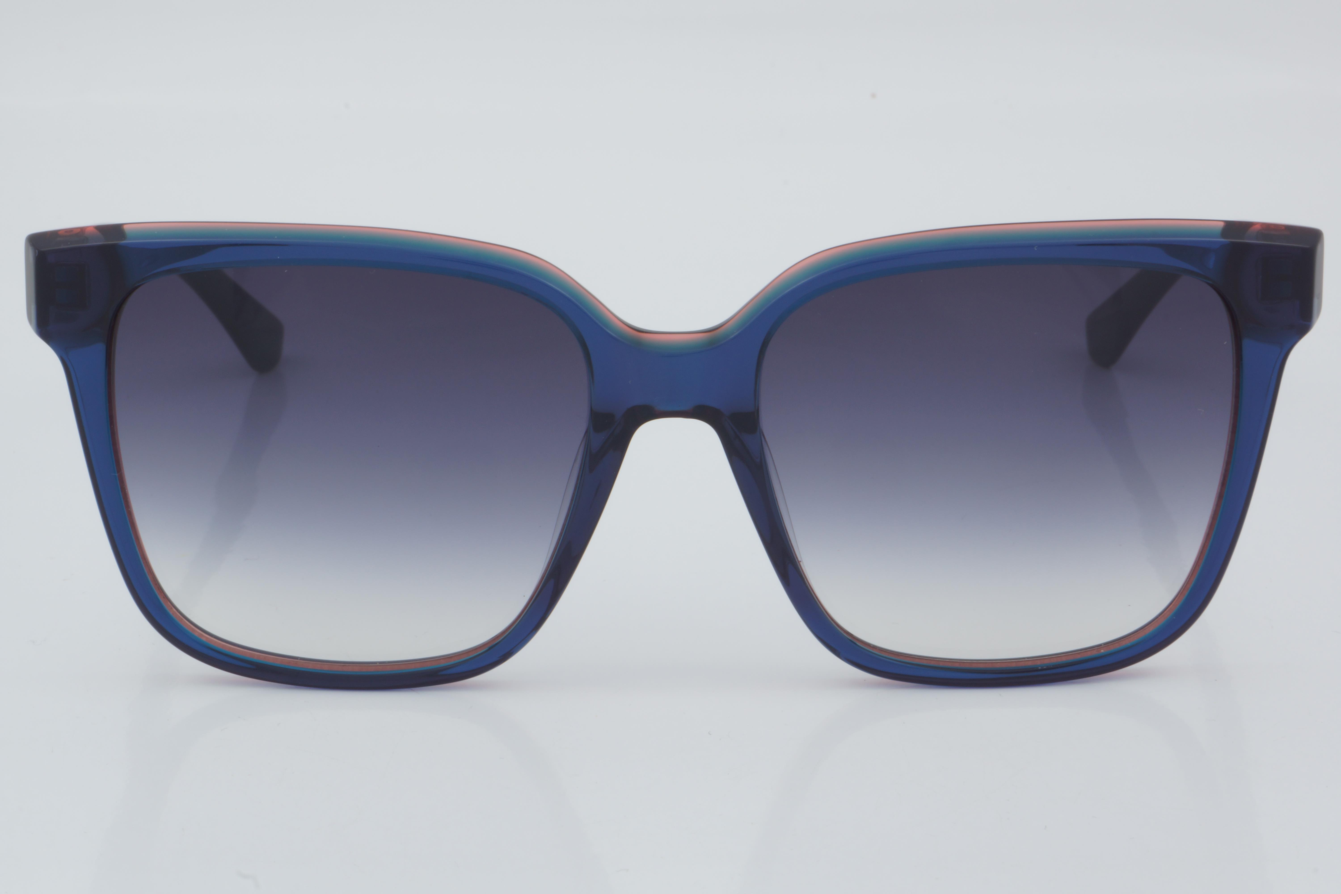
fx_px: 3073
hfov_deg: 24.6
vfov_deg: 16.6
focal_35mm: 82
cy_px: 447
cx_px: 670
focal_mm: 55
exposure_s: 1/4
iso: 100
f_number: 32
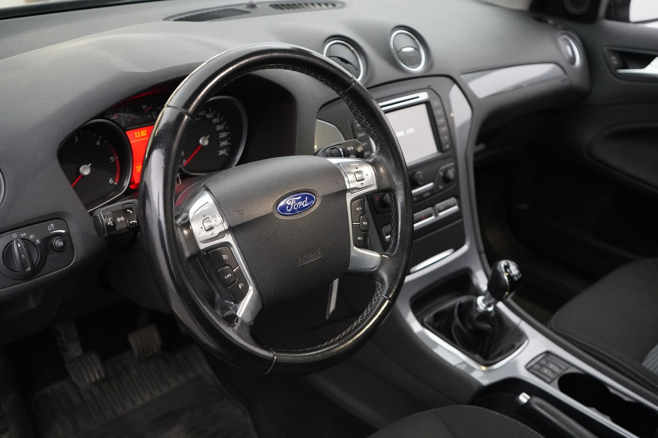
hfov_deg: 51.9
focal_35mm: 37
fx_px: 676
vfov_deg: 35.9
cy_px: 219
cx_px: 329
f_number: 4
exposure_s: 1/160
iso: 12800
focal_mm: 37
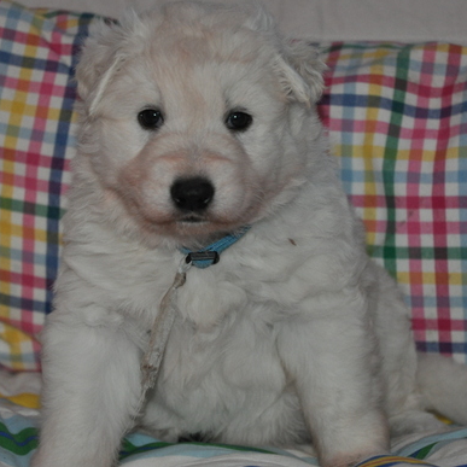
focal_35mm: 118
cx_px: 226
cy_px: 241
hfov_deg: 14.8
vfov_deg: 14.8
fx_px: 1801
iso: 800
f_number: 4.5
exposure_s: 1/60
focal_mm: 56
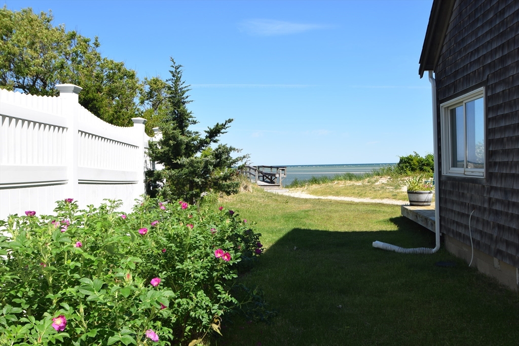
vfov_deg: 36.9
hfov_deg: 53.1
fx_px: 519
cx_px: 260
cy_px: 173
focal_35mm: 36
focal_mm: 24
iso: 100
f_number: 10
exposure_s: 1/200
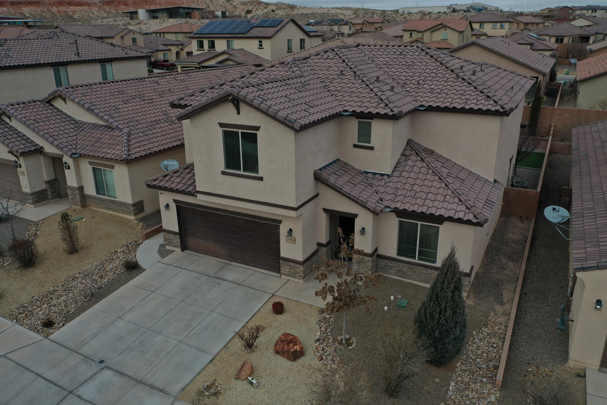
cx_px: 304
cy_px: 202
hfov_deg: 65.5
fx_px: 472
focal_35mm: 28
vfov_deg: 46.4
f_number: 2.8
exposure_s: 1/2500
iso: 100
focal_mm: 10.26
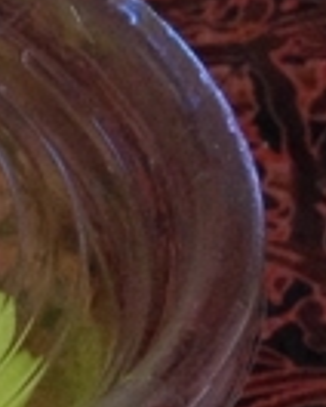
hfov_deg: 6.8
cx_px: -797
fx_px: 2346
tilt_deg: -45.5
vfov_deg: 9.3
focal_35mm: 195
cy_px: 777
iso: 200
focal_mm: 4.12
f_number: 2.4
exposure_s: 1/20
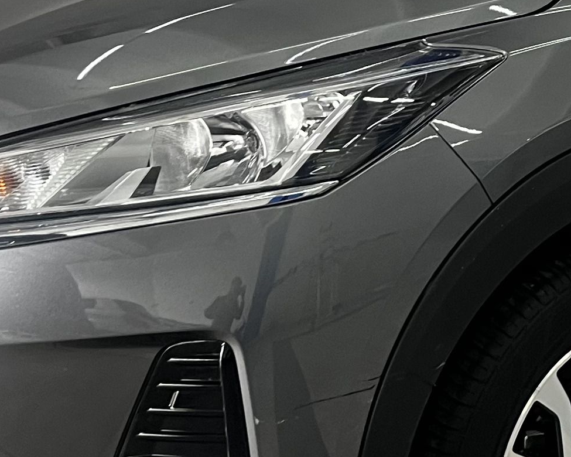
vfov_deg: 14.6
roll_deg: +0.6
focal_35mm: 105
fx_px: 1774
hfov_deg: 18.1
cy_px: 101
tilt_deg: -7.9
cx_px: 485
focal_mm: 5.1
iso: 80
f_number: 1.6
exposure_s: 1/50
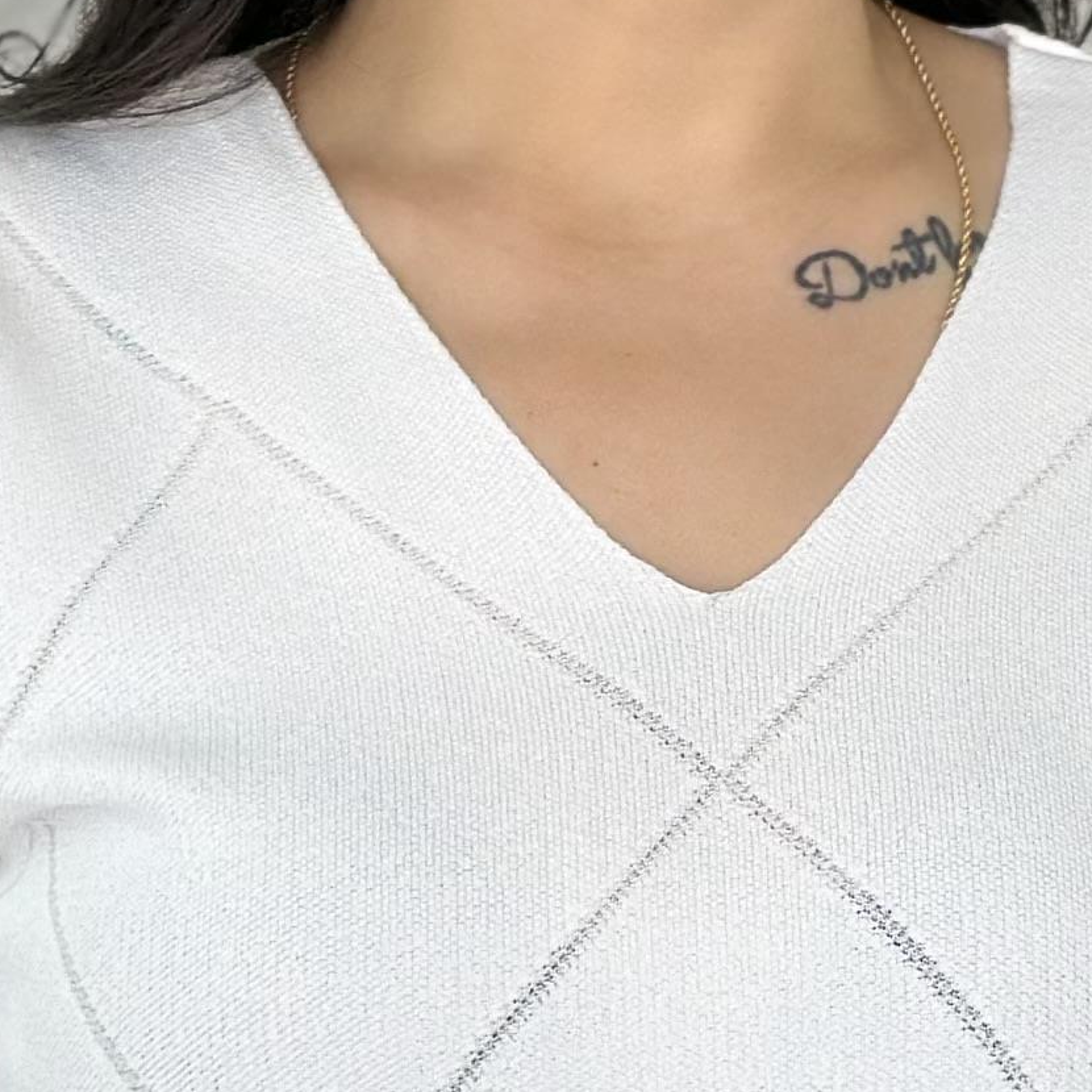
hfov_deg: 8.5
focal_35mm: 206
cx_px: 780
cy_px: 678
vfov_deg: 8.5
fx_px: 7352
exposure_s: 1/145
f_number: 1.78
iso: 64
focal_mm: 6.86
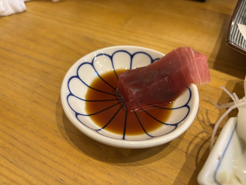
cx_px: 123
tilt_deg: -46.7
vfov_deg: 53.1
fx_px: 185
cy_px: 92
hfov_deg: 67.3
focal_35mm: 26
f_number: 1.6
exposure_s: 1/50
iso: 320
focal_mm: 5.96
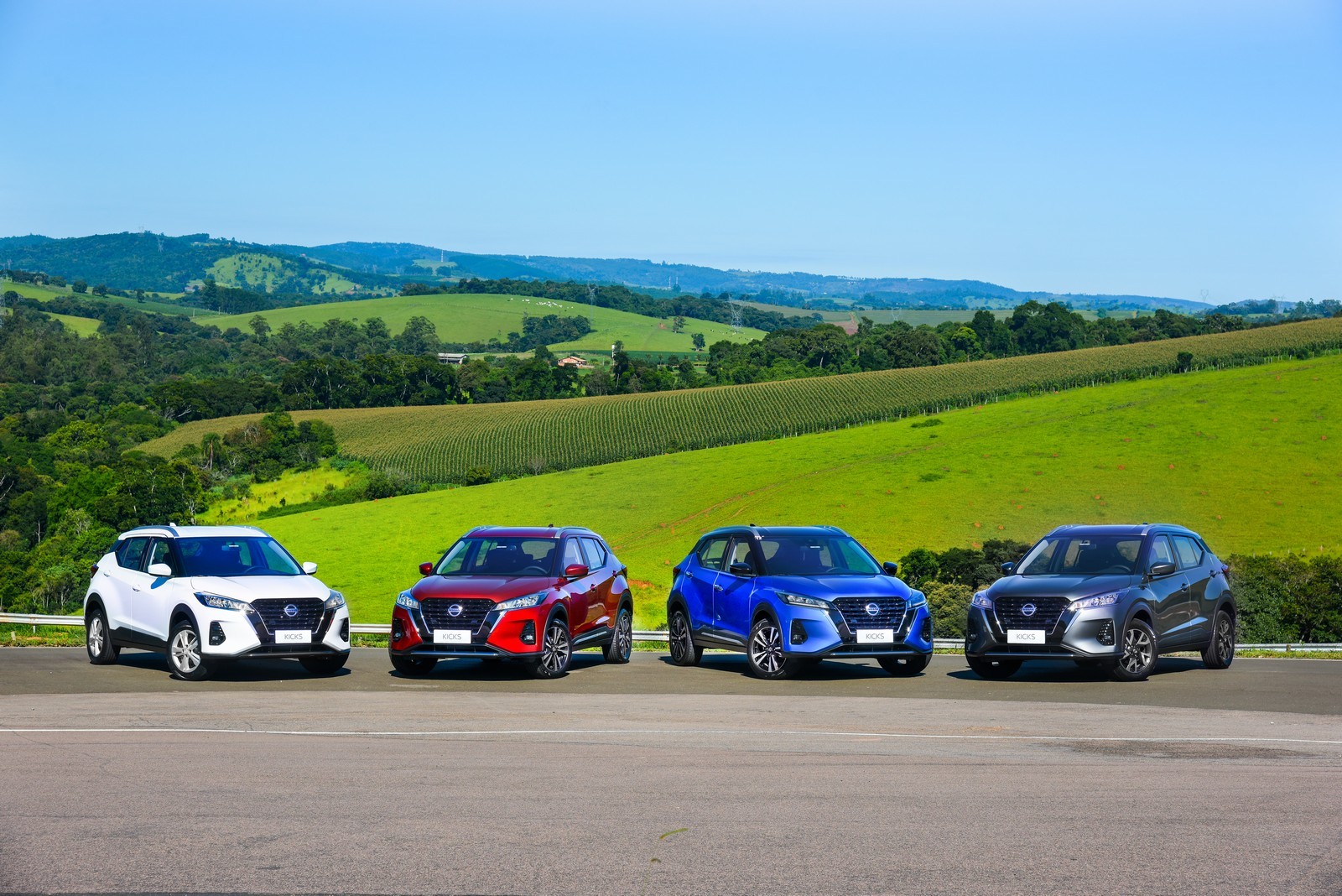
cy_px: 448
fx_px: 2424
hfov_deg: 30.9
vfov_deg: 20.9
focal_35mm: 65
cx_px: 671
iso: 250
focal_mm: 65
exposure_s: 1/200
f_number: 8
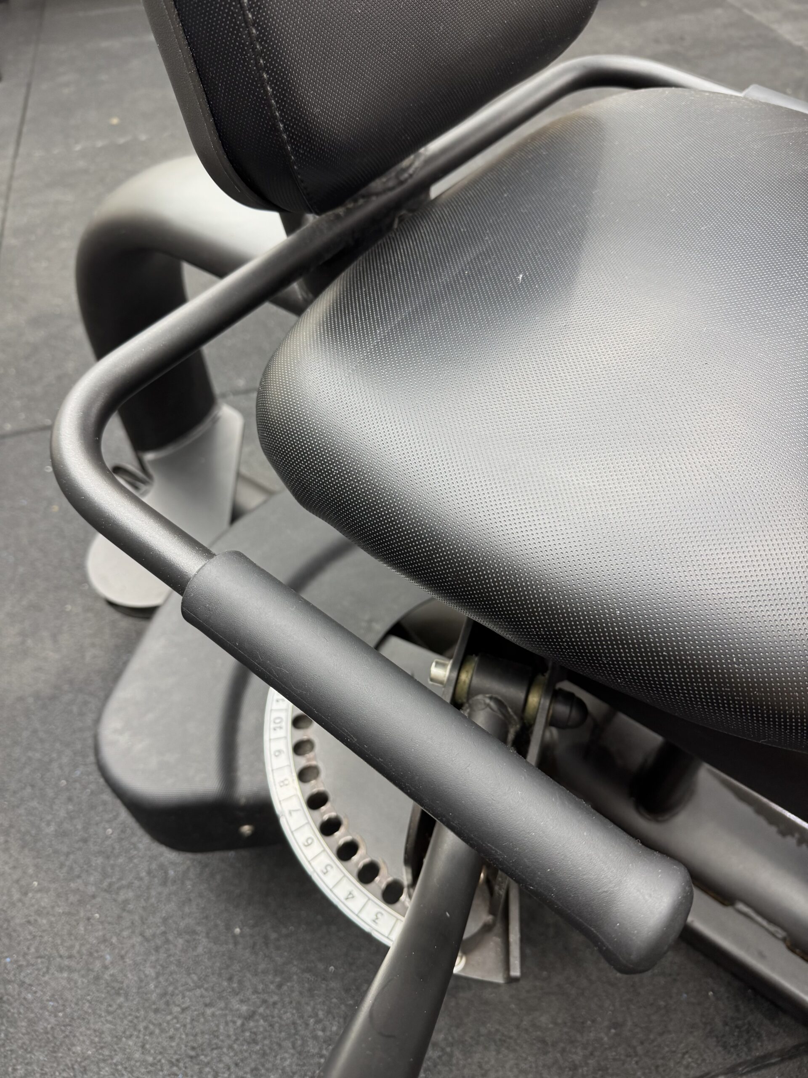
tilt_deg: -50.3
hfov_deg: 56.8
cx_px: 404
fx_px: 747
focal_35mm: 24
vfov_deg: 71.6
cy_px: 539
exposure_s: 1/50
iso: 200
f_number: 1.78
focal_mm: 6.76
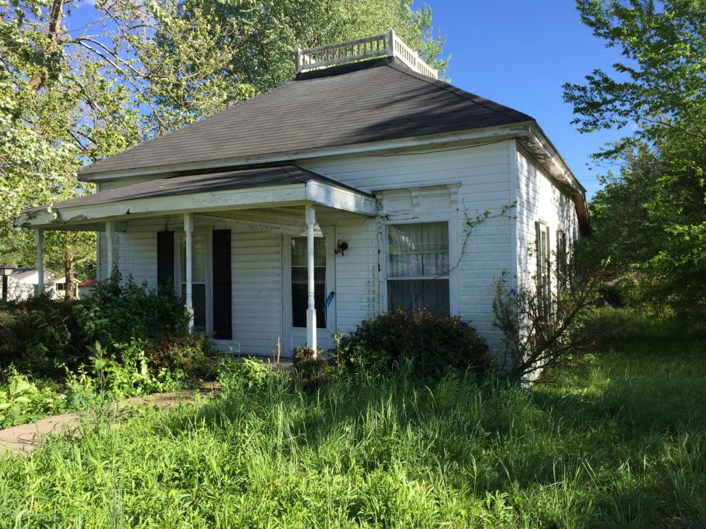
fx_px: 591
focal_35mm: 29
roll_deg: +1.8
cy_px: 264
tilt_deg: +0.8
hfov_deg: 61.7
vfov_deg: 48.2
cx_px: 353
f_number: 2.2
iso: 32
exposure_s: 1/732
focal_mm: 4.15
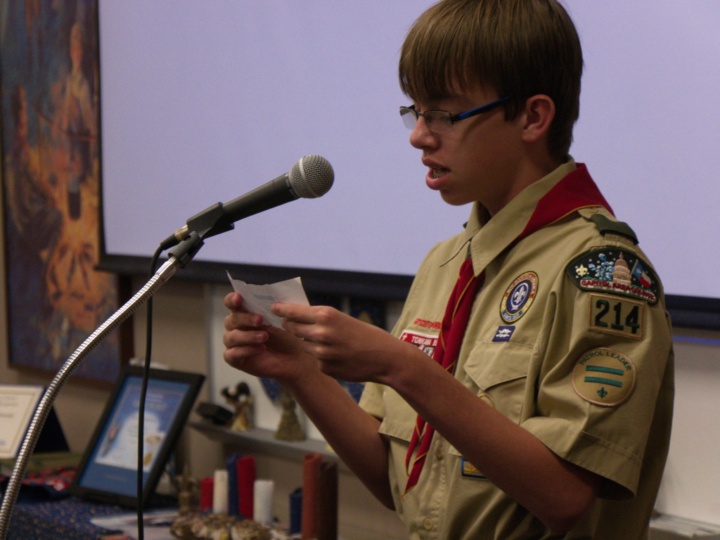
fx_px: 2870
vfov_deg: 10.7
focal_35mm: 138
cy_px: 270
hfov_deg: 14.3
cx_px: 360
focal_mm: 69
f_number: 5.4
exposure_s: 1/160
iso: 2500
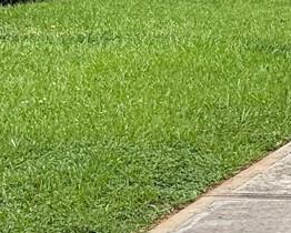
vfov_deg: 8.2
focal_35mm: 183
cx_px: 712
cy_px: -142
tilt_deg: +5.7
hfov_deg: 9.4
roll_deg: -1.8
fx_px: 1577
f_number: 1.78
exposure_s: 1/2232
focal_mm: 6.76
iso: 100
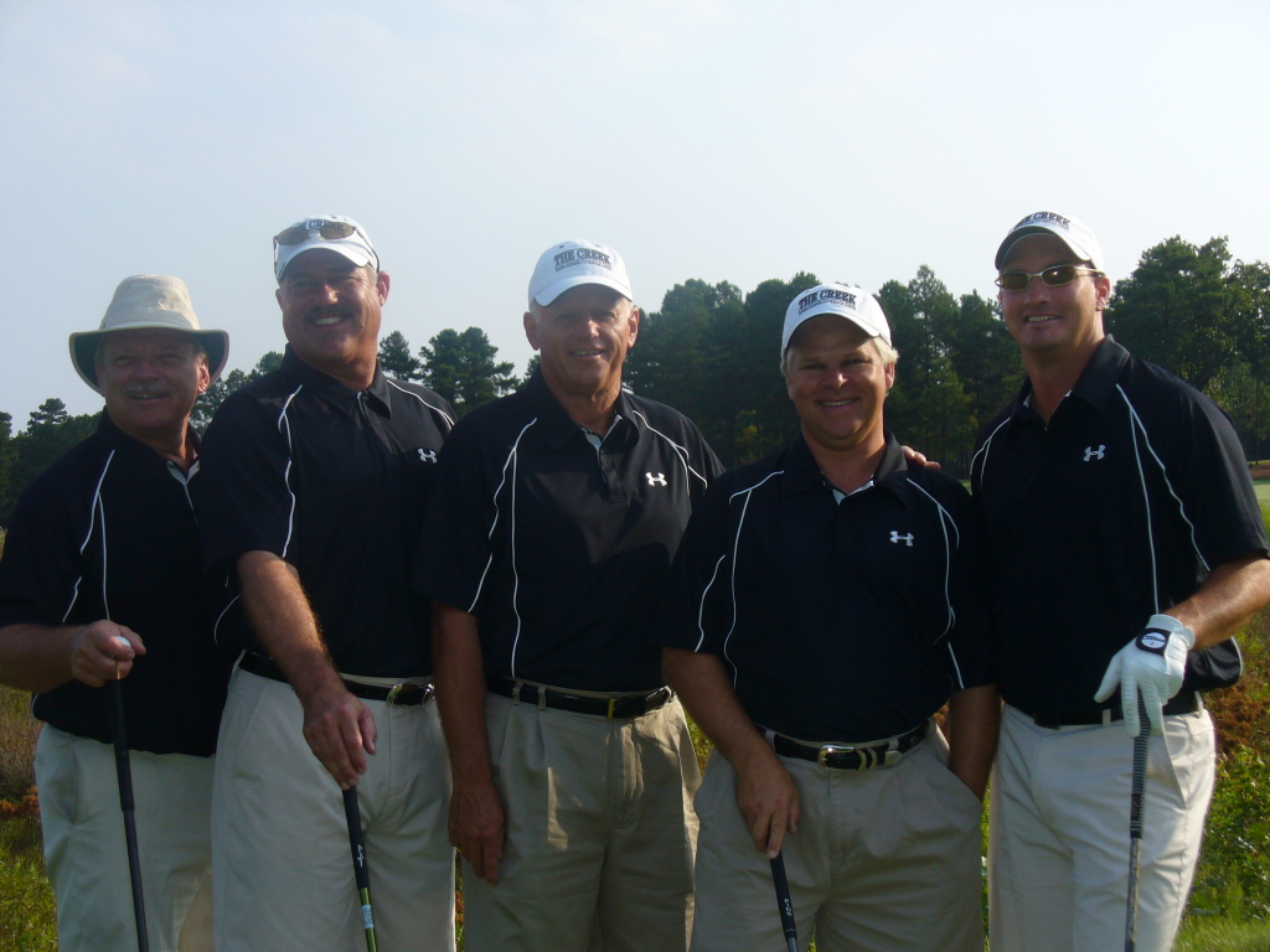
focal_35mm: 69
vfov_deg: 21.3
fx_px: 2531
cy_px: 476
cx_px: 635
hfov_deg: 28.2
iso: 80
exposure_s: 1/800
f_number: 3.2
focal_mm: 11.4
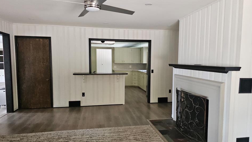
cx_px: 132
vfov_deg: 42.9
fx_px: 180
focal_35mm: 27
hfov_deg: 69.8
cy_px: 77
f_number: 1.7
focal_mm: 6.3
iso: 1000
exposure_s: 1/240
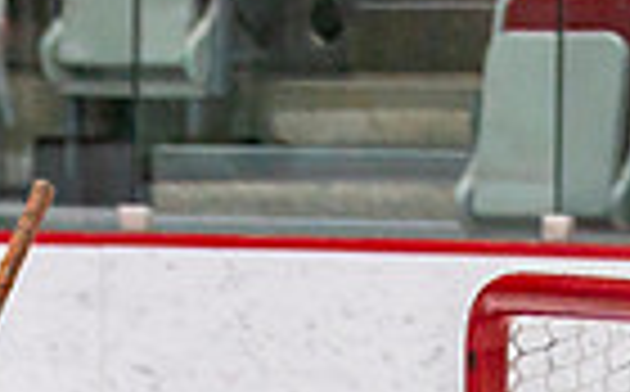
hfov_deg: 2.9
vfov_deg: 1.8
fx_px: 12634
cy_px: 1347
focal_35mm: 737
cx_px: -256
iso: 500
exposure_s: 1/640
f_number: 2.8
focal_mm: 102
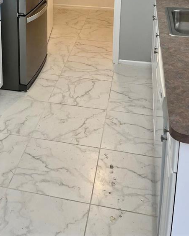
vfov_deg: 31.4
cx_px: 45
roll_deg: +0.9
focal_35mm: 54
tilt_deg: -15.3
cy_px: -15
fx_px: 378
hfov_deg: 27.7
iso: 125
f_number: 1.6
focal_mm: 5.1
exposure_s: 1/120
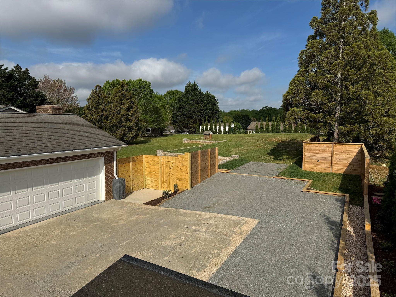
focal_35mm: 24
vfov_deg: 56.8
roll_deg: -0.1
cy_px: 148
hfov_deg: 71.6
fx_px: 275
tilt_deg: -6.5
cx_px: 198
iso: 80
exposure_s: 1/7937
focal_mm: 6.76
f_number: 1.78
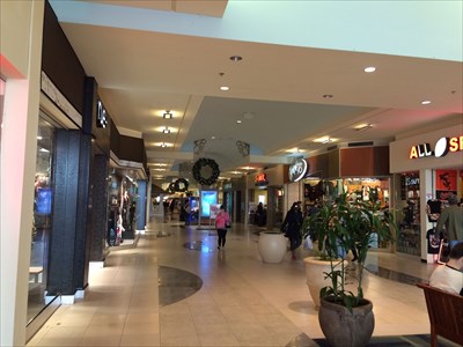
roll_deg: -2.5
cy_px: 174
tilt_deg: +2.7
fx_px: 388
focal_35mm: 29
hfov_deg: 61.7
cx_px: 232
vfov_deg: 48.2
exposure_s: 1/30
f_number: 2.2
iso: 80
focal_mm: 4.15
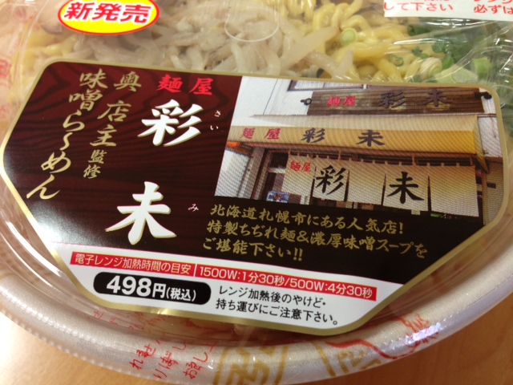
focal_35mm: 33
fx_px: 489
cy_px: 192
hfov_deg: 55.4
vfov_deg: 42.9
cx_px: 256
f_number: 2.4
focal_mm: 4.13
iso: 50
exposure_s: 1/20
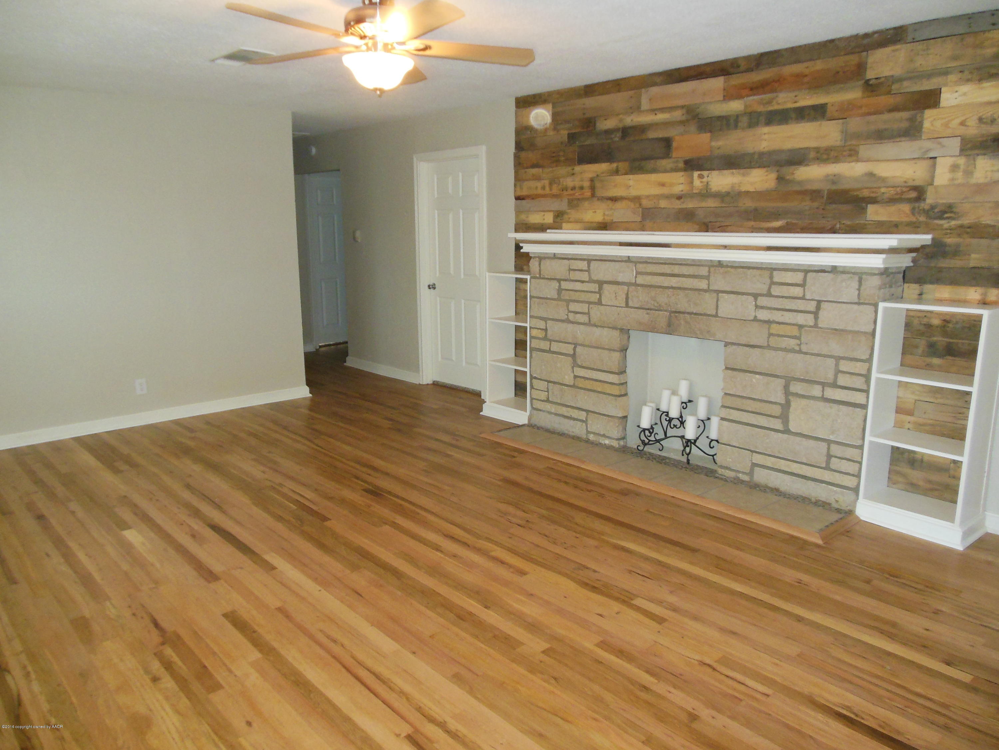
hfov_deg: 69.4
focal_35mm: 25
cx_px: 500
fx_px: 721
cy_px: 375
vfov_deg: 54.9
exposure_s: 1/25
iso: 400
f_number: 3.2
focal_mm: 4.5
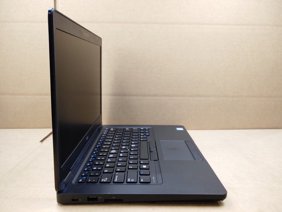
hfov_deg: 67.3
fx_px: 212
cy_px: 106
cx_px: 141
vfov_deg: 53.1
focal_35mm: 26
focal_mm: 4.36
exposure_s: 1/120
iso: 50
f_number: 1.8
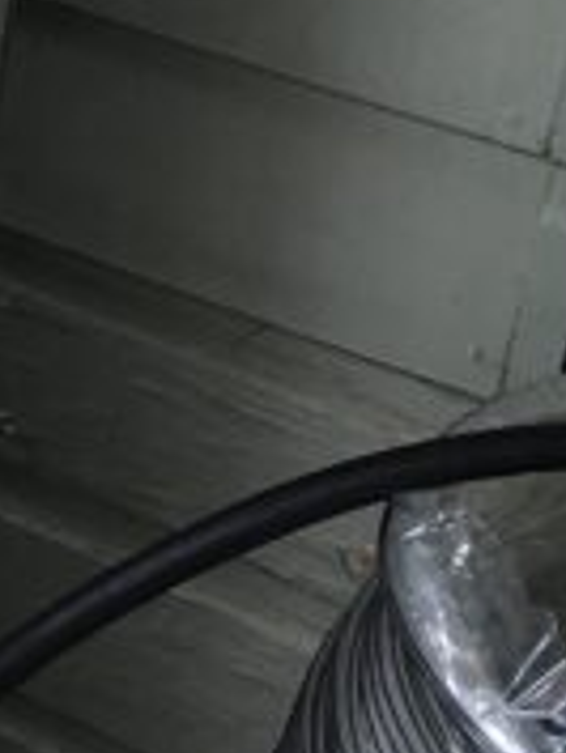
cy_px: 476
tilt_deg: -26.0
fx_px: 3658
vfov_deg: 11.7
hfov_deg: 8.2
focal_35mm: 168
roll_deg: -2.0
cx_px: -758
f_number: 2.2
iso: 25
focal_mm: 4.15
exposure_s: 1/120
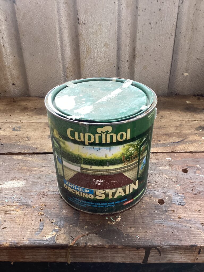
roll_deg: -0.4
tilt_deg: -32.8
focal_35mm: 31
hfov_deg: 45.4
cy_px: 136
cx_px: 102
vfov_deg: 58.4
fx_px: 244
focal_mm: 3.3
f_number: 2.4
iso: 80
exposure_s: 1/50
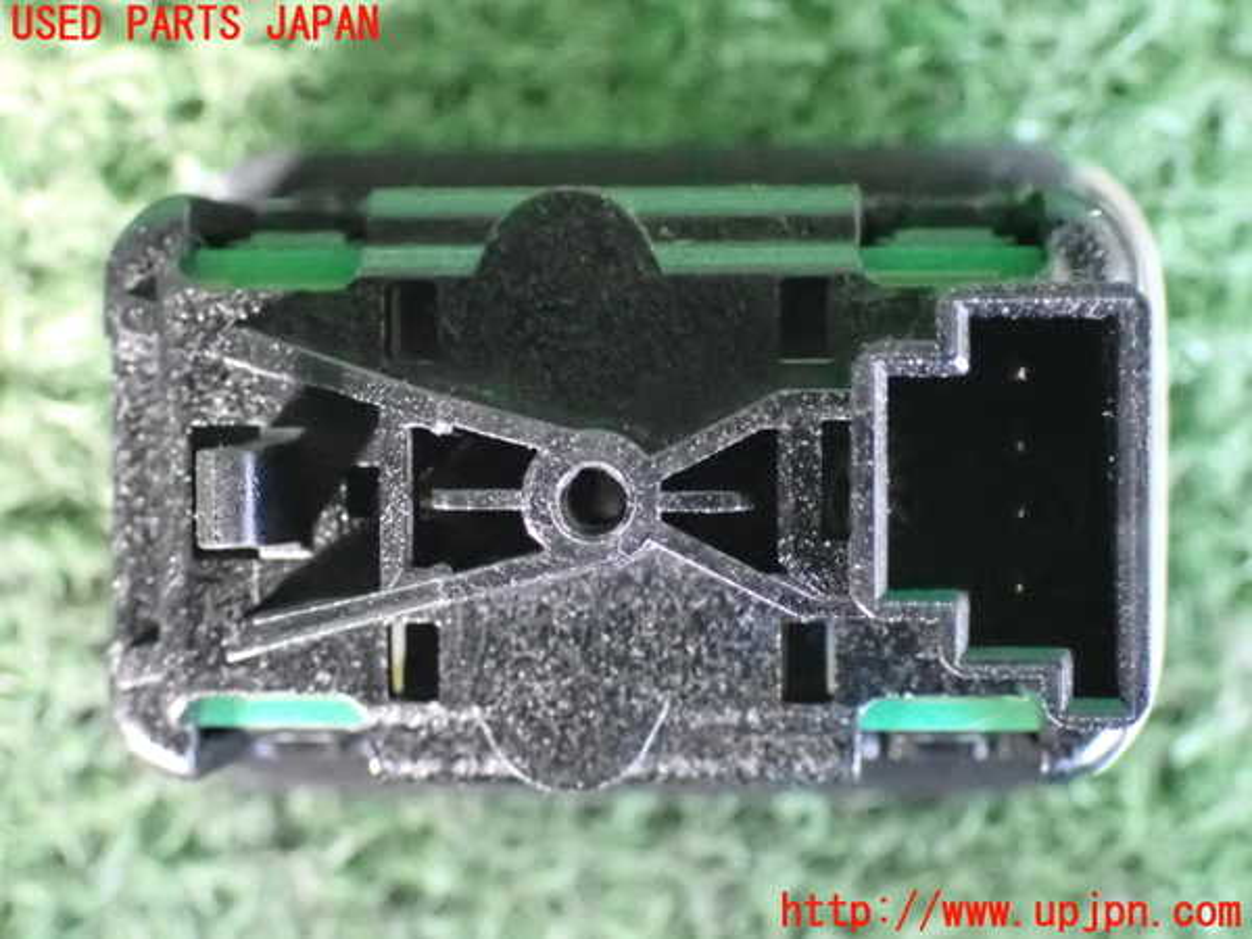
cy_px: 470
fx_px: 2966
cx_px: 626
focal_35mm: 82
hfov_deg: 23.8
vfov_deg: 18.0
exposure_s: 1/60
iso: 6400
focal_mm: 14.62
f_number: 4.3
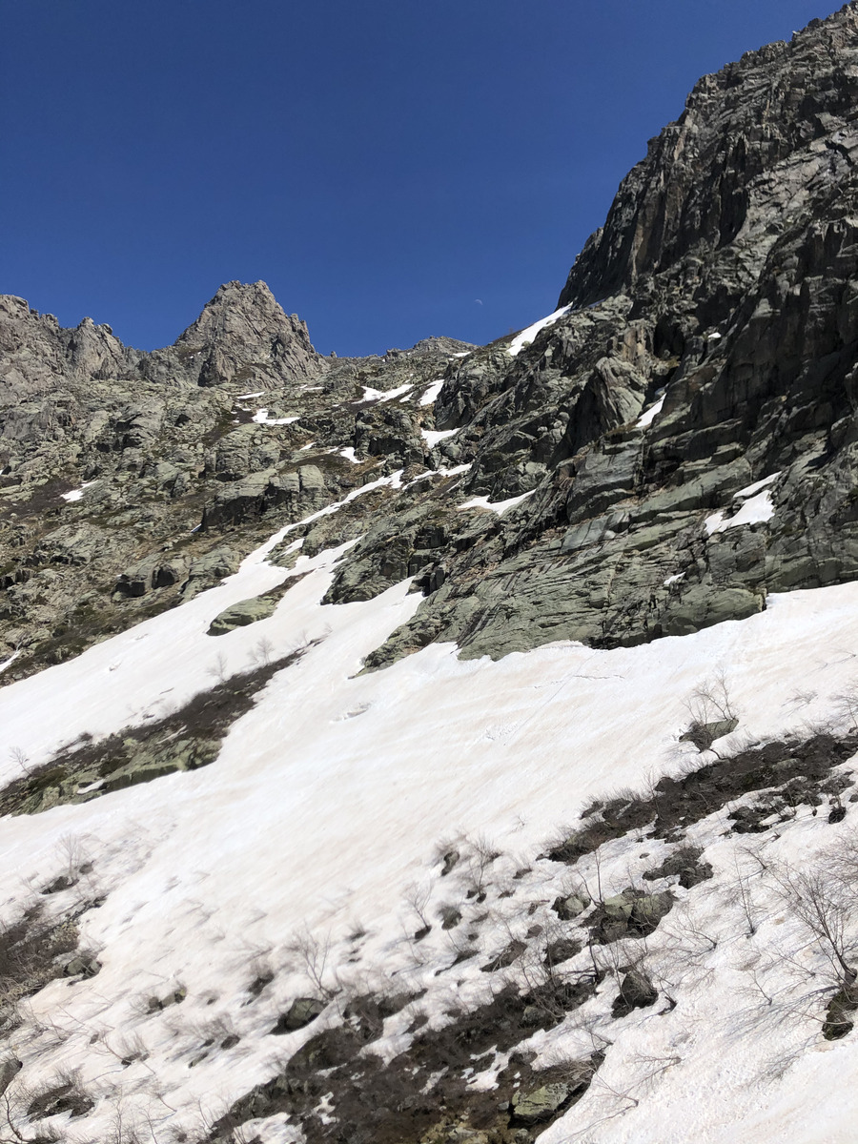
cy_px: 572
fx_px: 925
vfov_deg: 63.4
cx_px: 429
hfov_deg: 49.7
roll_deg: -4.2
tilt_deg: +9.0
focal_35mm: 28
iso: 25
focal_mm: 4
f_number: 1.8
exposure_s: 1/5348
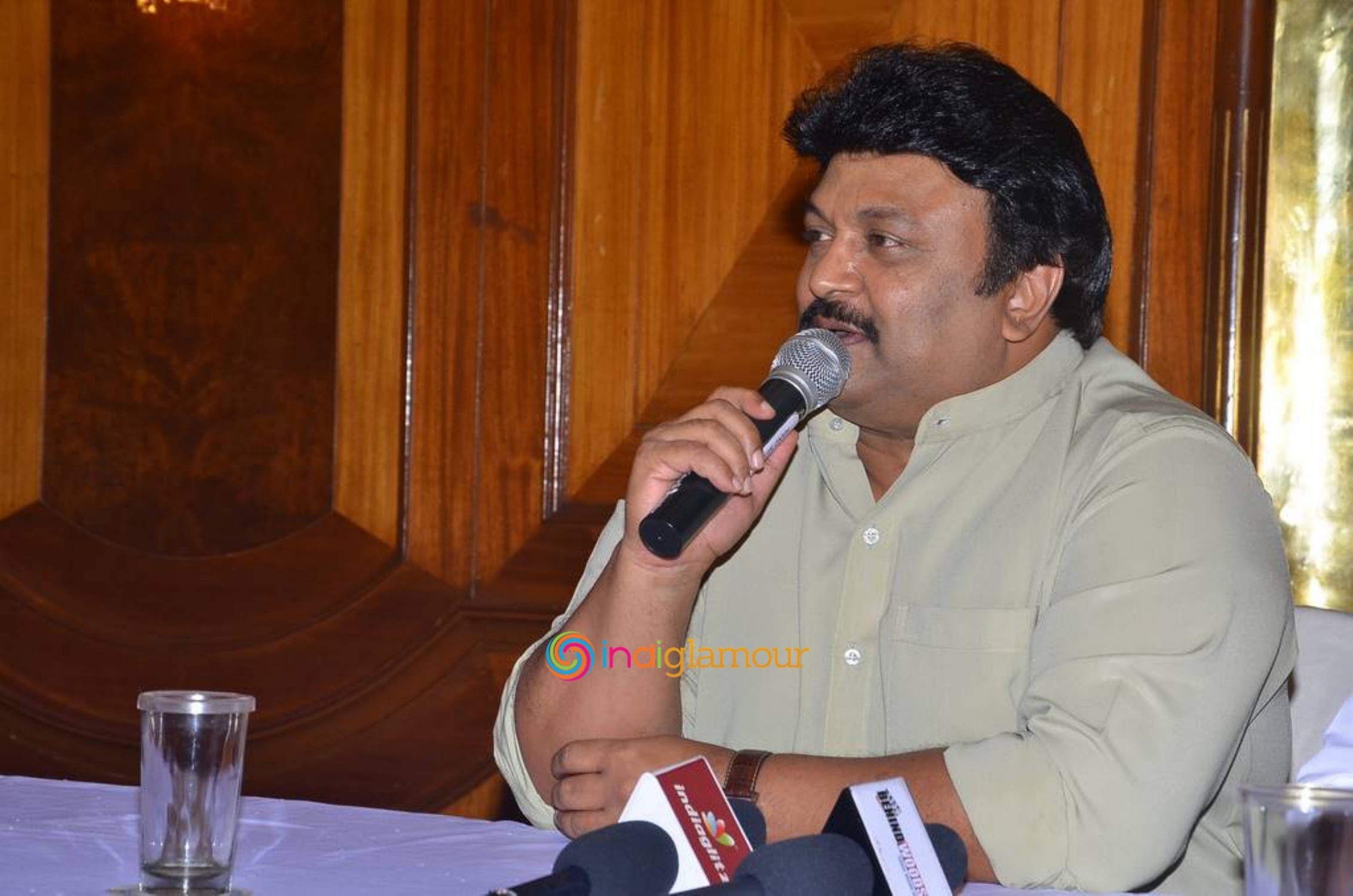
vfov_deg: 12.1
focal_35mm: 112
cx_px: 676
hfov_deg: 18.2
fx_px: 4219
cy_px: 448
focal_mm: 75
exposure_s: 1/125
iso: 800
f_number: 10
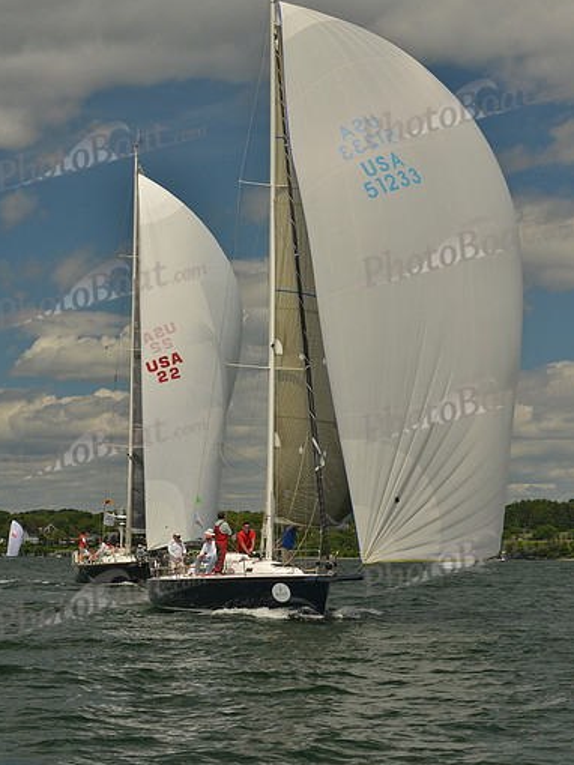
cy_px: 349
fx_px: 2541
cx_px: 285
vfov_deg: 17.1
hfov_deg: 12.9
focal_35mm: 115
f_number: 8
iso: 400
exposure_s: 1/1000
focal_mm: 105
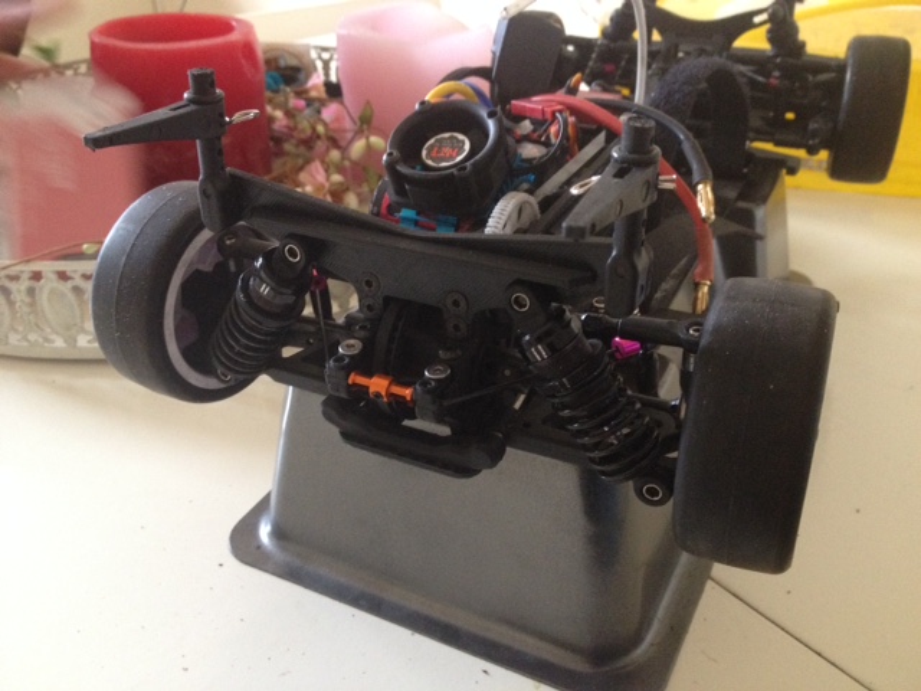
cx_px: 460
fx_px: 931
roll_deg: +1.4
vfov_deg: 40.7
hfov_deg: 52.6
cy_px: 346
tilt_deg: -31.6
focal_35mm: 35
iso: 320
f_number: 2.4
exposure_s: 1/20
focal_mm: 4.28
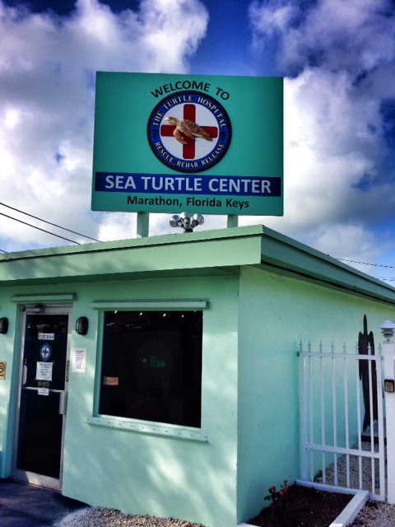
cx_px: 198
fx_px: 502
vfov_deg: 55.4
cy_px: 264
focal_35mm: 33
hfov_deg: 42.9
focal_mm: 4.12
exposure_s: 1/1938
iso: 64
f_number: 2.4
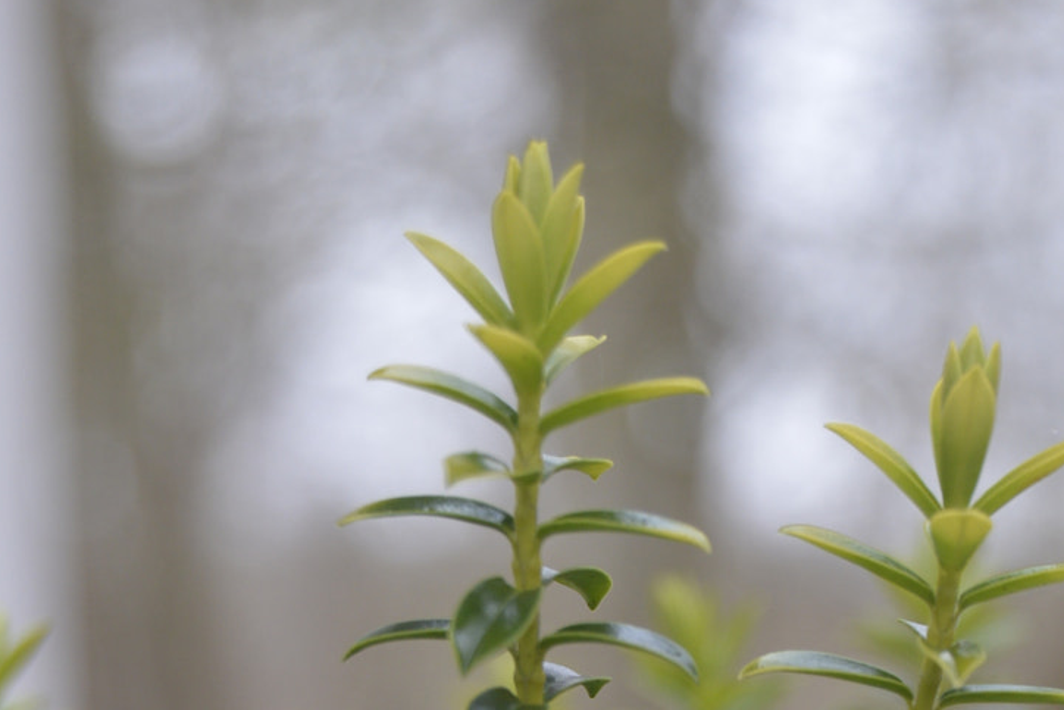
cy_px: 875
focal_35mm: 182
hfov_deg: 11.3
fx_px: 5383
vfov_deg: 7.5
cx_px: 560
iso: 200
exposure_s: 1/125
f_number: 5.6
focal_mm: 55
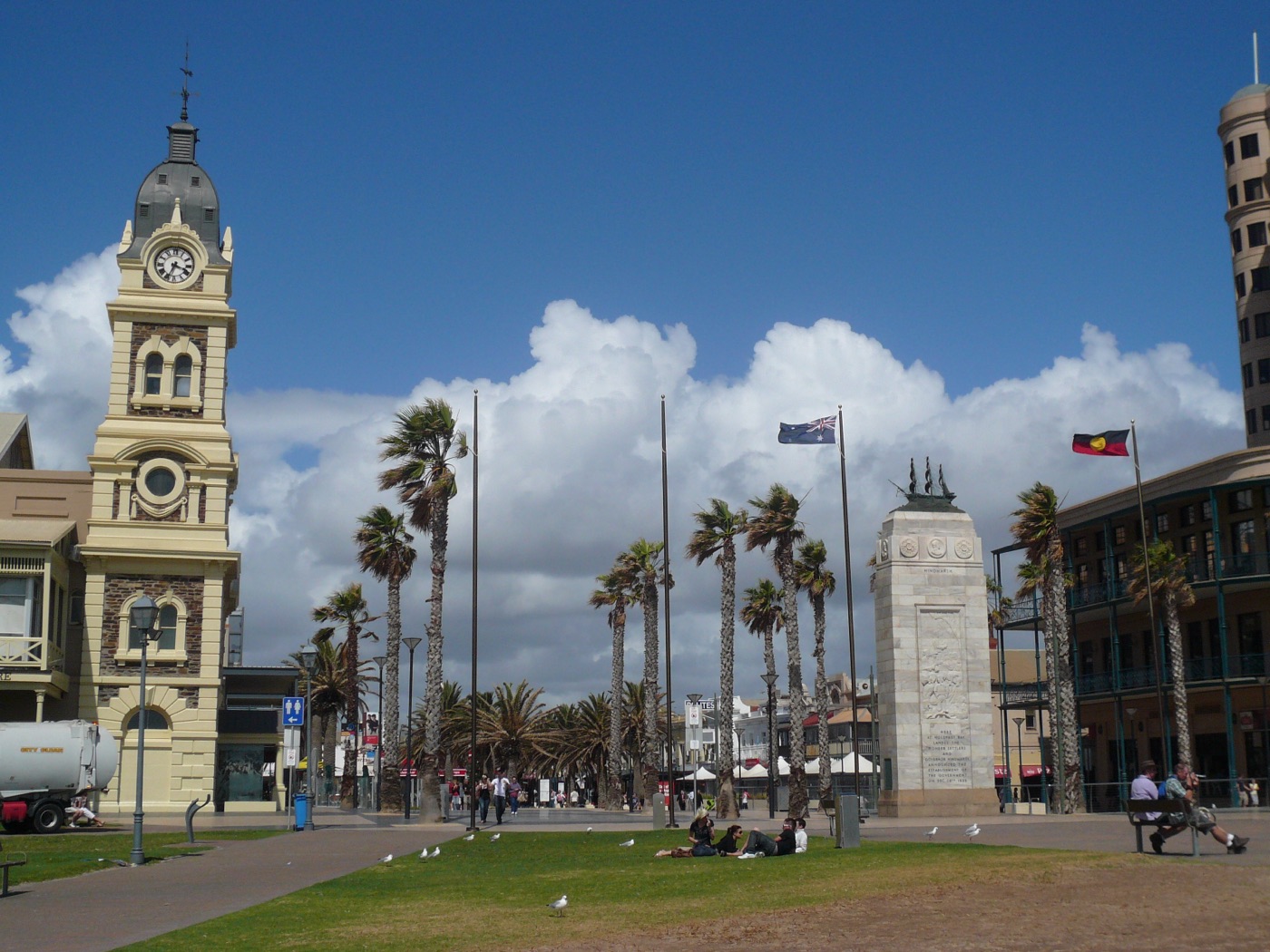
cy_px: 476
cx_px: 635
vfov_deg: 31.5
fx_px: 1688
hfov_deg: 41.2
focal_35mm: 46
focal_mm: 7.5
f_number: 10
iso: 100
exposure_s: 1/500
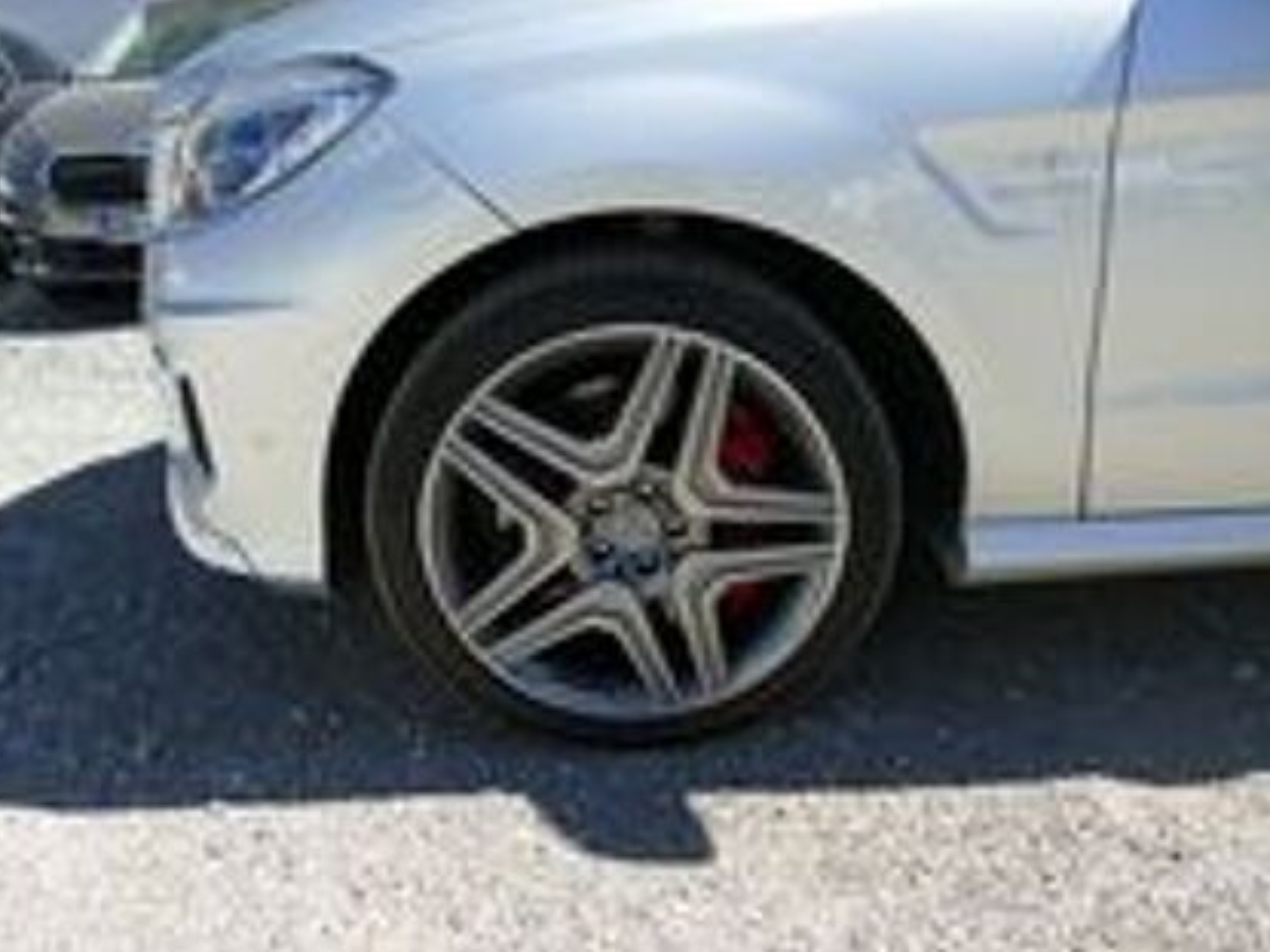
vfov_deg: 46.8
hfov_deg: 60.0
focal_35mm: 30
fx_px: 1100
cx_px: 615
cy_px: 482
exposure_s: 1/1000
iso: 125
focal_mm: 9.88
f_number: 2.9
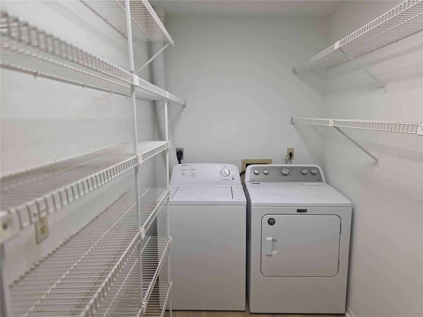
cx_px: 212
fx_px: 281
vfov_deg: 58.9
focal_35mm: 23
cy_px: 158
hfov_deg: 73.9
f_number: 1.7
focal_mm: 6.3
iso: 64
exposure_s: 1/120
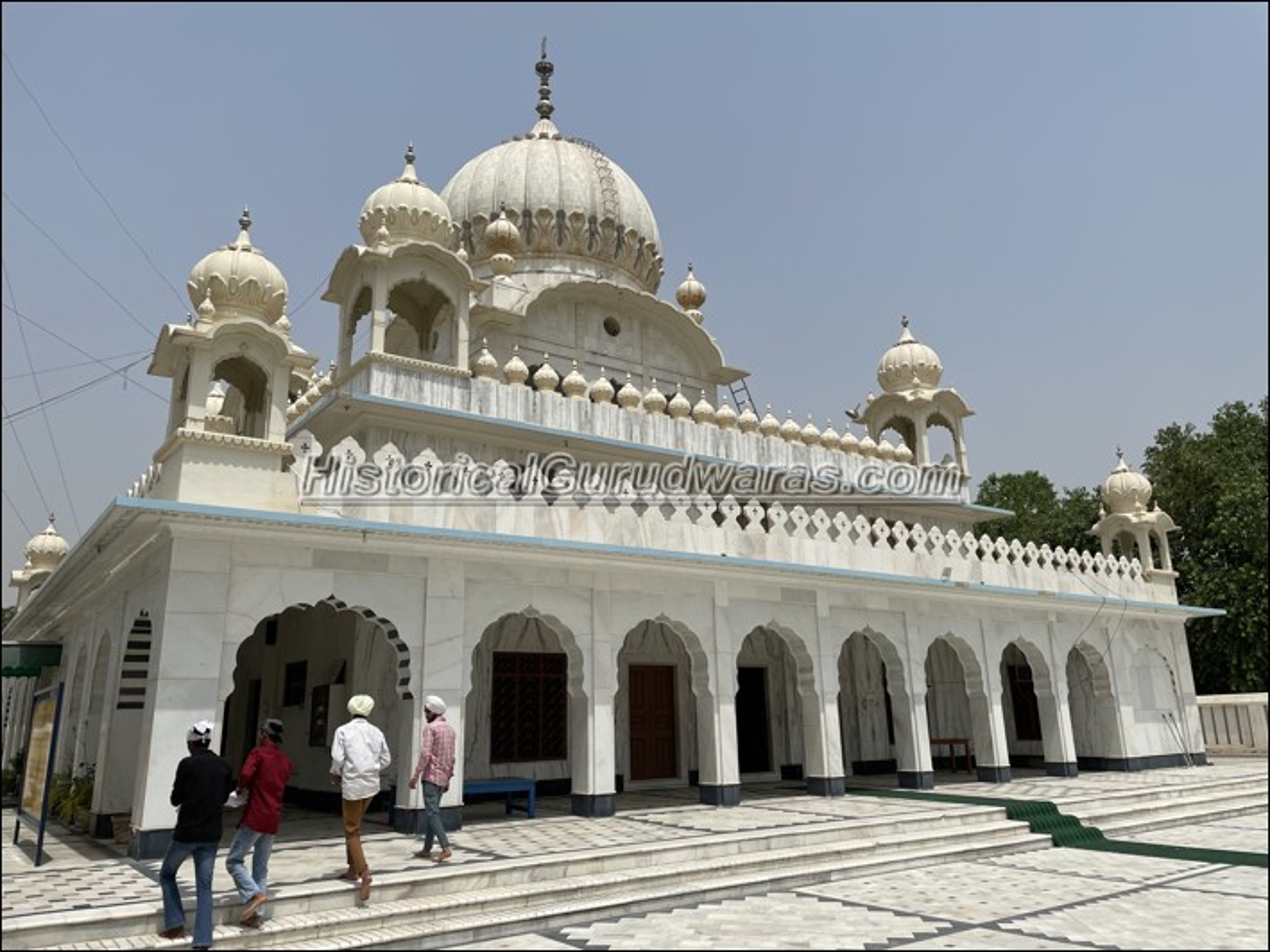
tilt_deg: +14.6
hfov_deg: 67.3
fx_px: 954
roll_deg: +1.7
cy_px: 476
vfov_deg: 53.1
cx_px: 635
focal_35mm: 26
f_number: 1.6
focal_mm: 4.2
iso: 32
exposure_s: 1/7813
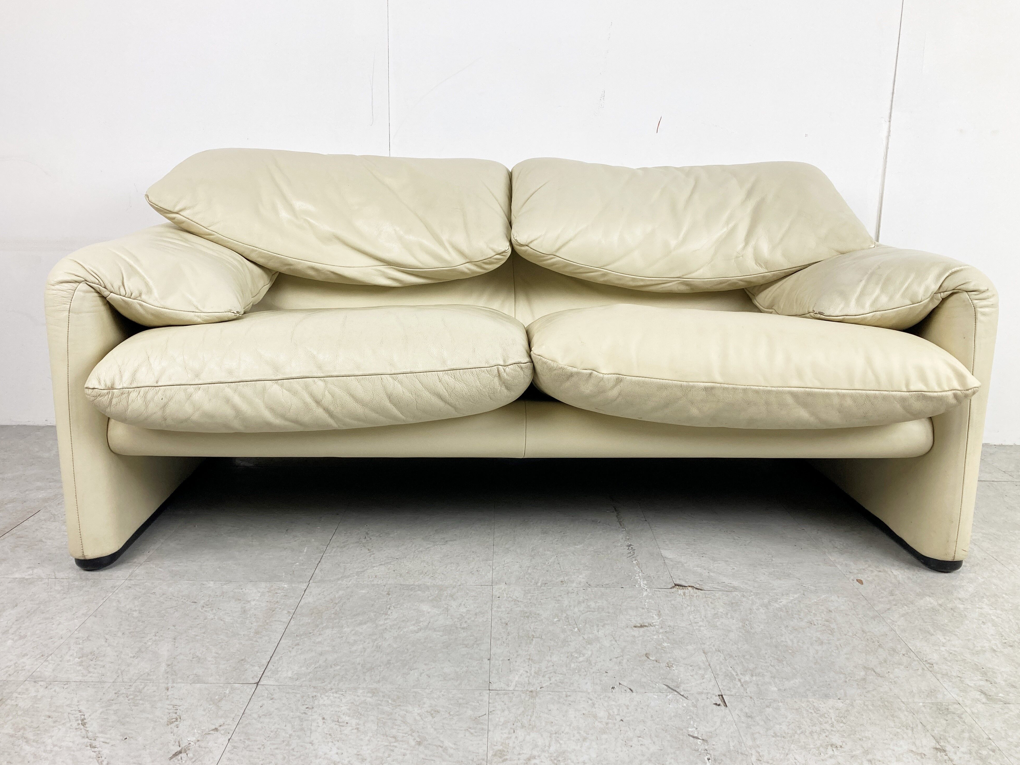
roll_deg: -0.9
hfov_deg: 61.7
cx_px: 497
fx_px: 855
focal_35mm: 29
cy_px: 380
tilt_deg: -11.4
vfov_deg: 48.2
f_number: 1.8
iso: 50
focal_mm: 3.99
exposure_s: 1/100
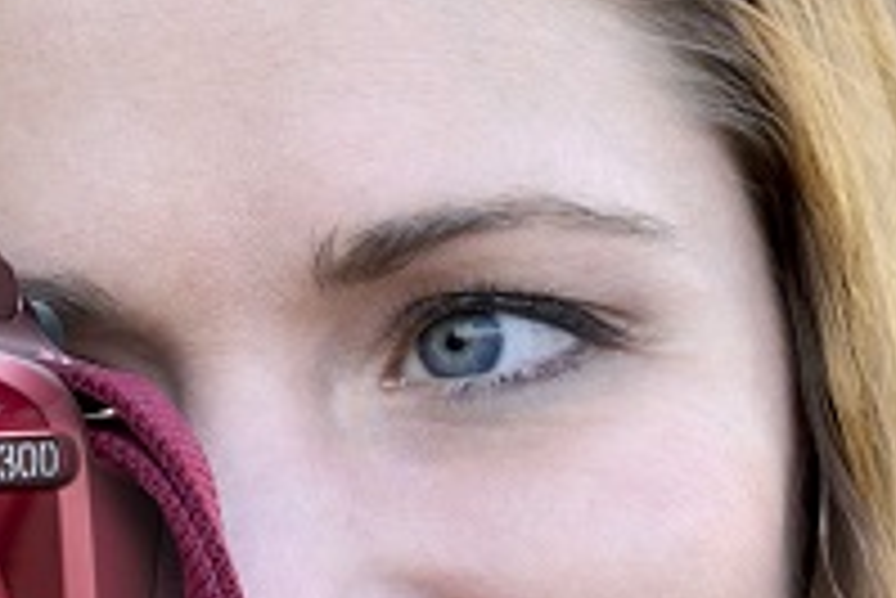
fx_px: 6127
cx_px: 41
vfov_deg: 5.6
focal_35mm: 246
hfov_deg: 8.3
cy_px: 614
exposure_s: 1/80
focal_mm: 70
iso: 500
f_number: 8
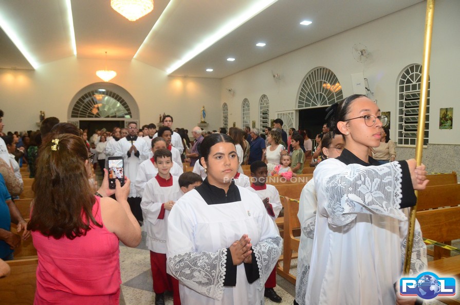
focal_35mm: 27
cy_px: 152
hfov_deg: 67.5
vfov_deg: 47.7
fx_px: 344
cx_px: 230
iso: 2500
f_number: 5
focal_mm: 18
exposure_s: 1/200
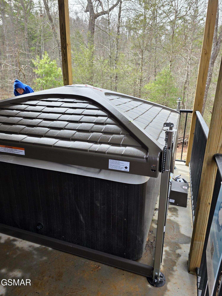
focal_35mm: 23
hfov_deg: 58.9
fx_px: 197
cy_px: 148
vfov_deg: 73.9
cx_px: 111
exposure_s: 1/180
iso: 20
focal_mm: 6.3
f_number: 1.7
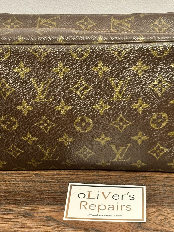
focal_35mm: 75
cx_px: 91
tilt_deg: -36.4
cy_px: 128
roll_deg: +1.6
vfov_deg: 26.0
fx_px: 503
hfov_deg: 19.6
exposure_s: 1/50
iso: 200
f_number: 1.78
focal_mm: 6.86
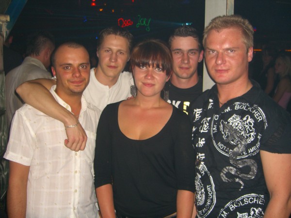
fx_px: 319
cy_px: 109
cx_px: 146
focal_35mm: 38
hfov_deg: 49.0
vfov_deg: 37.7
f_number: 2.8
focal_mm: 7.9
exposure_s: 1/60
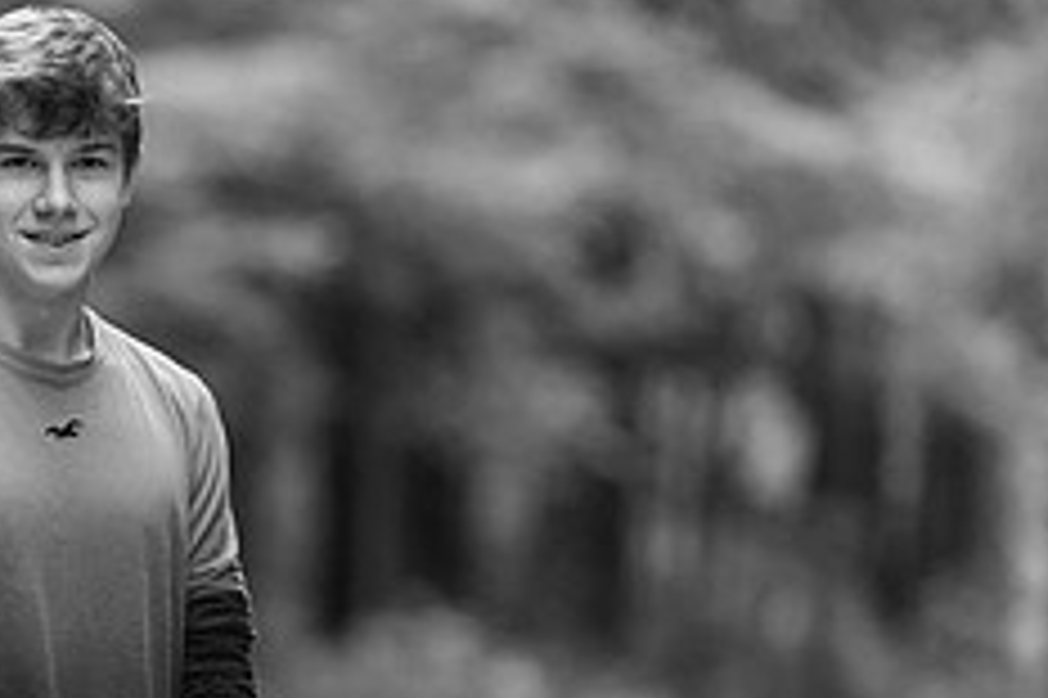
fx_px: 13759
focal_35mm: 473
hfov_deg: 4.4
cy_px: 480
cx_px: 81
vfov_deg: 2.9
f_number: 2.8
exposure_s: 1/320
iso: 500
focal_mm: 190
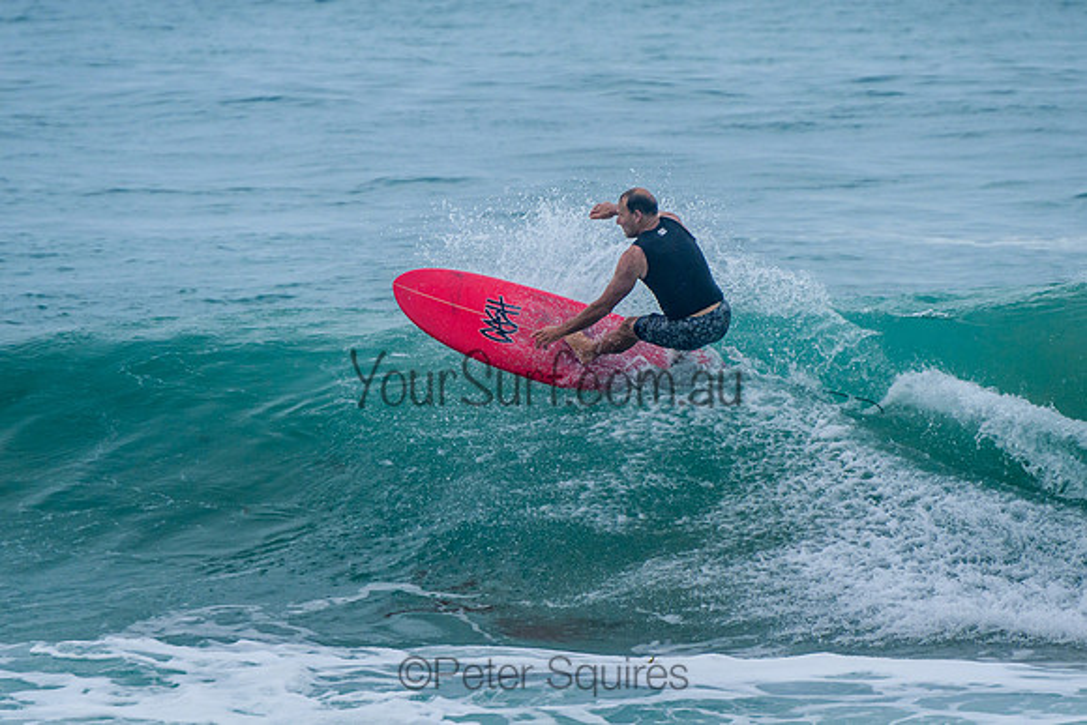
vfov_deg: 2.5
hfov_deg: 3.7
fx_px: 16620
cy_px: 226
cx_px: 610
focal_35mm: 550
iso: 500
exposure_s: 1/2000
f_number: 8
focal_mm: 400
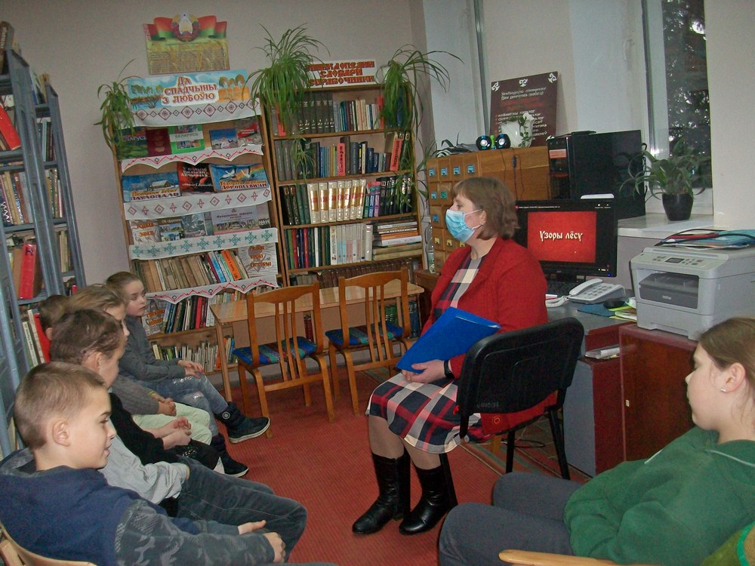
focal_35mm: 34
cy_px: 283
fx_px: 742
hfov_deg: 54.0
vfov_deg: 41.8
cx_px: 378
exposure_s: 1/60
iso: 160
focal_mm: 5.7
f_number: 2.8
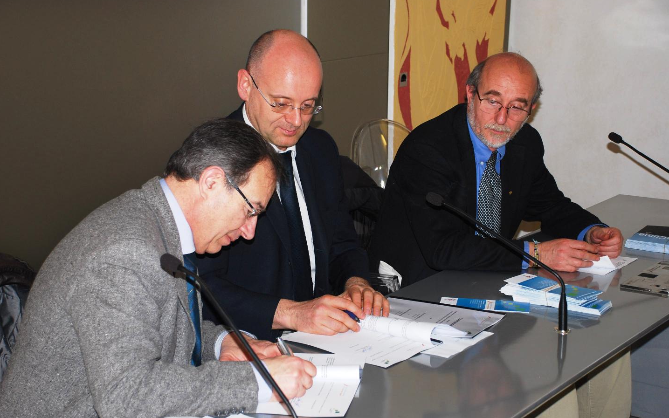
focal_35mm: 68
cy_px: 220
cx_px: 335
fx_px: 1240
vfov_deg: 19.1
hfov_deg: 30.2
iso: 200
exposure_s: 1/60
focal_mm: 44
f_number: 4.8
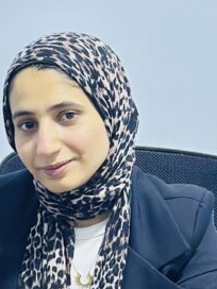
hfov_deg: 8.2
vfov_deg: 10.9
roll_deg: +0.5
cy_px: 157
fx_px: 1513
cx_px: 20
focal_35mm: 181
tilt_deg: -6.6
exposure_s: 1/50
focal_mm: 6.86
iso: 320
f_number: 1.78
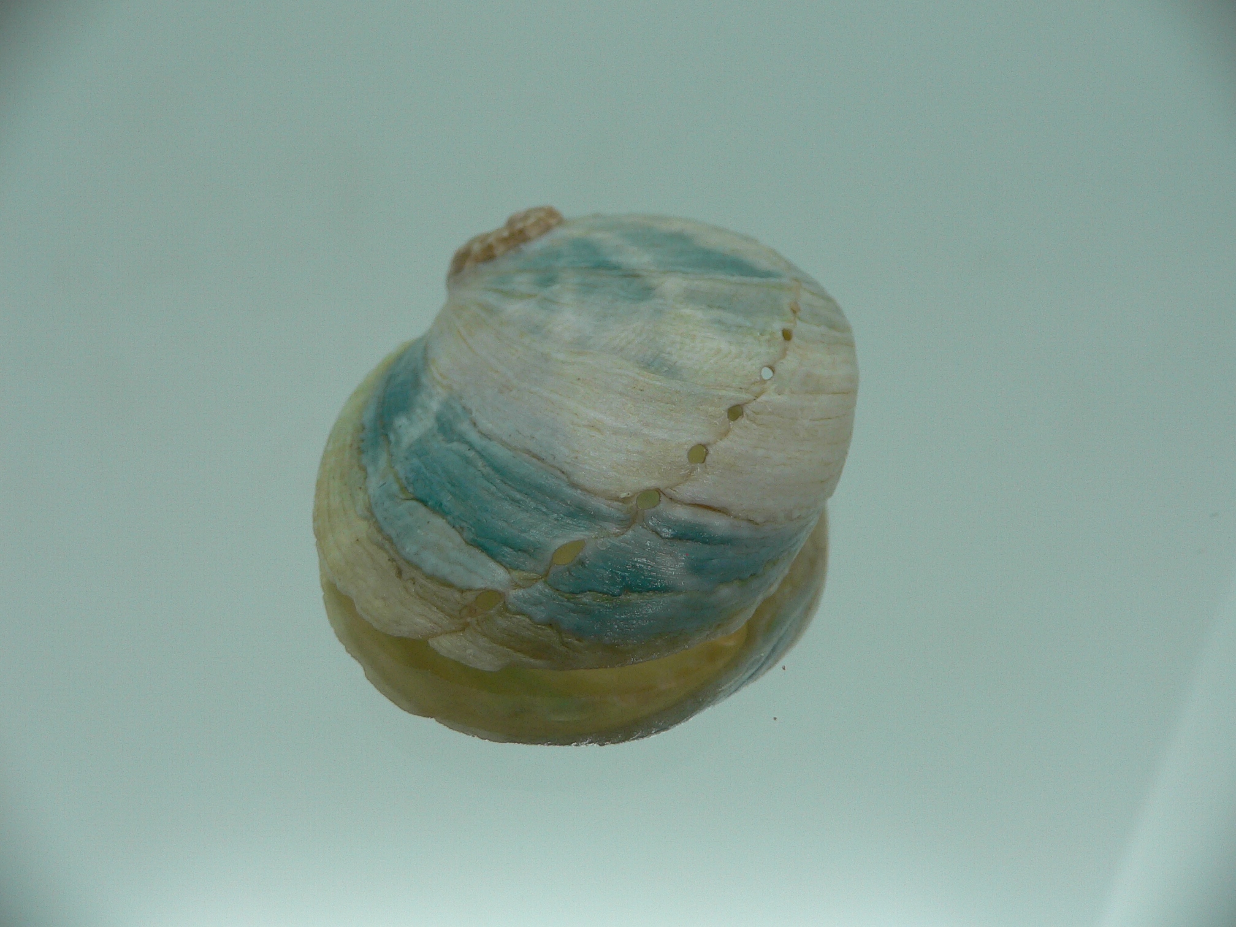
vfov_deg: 40.7
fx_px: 1250
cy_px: 464
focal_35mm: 35
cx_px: 618
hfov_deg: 52.6
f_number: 2.8
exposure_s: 1/60
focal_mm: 4.6
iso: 80
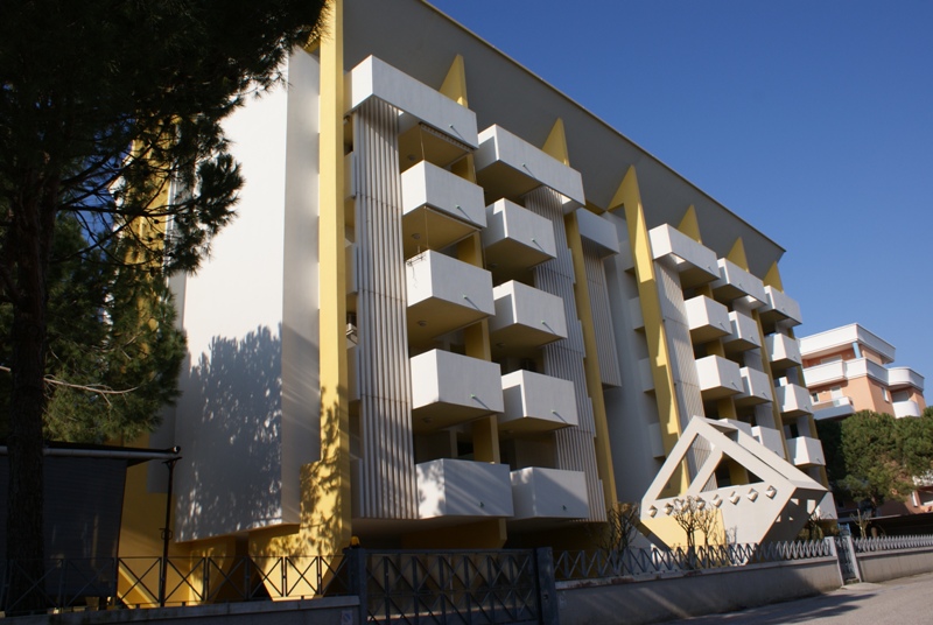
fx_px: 701
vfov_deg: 48.1
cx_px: 466
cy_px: 312
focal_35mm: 27
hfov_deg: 67.3
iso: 100
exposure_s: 1/250
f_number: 10
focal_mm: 18
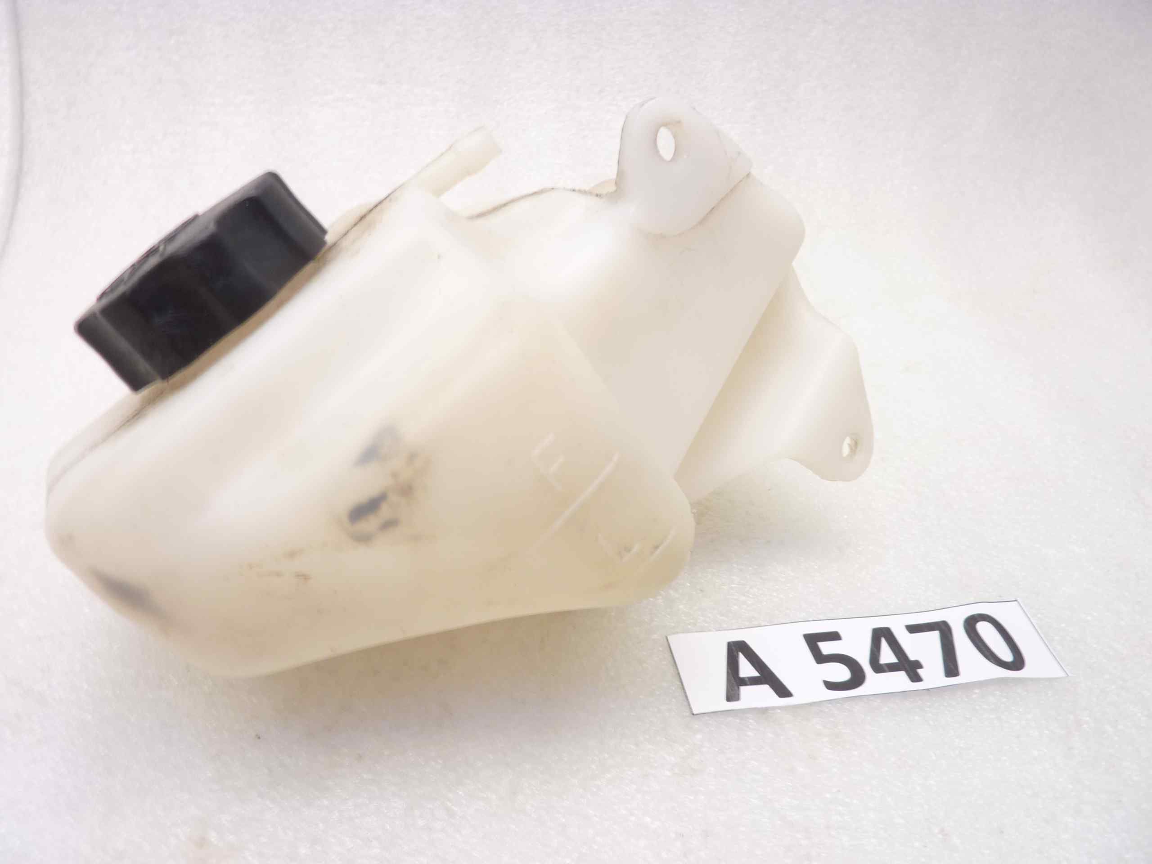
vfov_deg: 54.9
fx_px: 832
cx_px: 576
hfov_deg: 69.4
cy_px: 432
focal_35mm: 25
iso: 80
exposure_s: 1/13
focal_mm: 4.1
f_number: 3.3
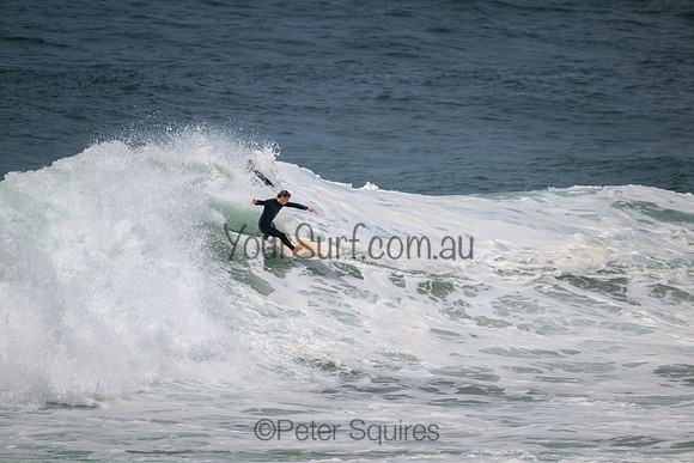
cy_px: 232
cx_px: 347
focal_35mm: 640
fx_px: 12340
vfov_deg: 2.1
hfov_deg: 3.2
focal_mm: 640
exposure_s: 1/2000
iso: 320
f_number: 11
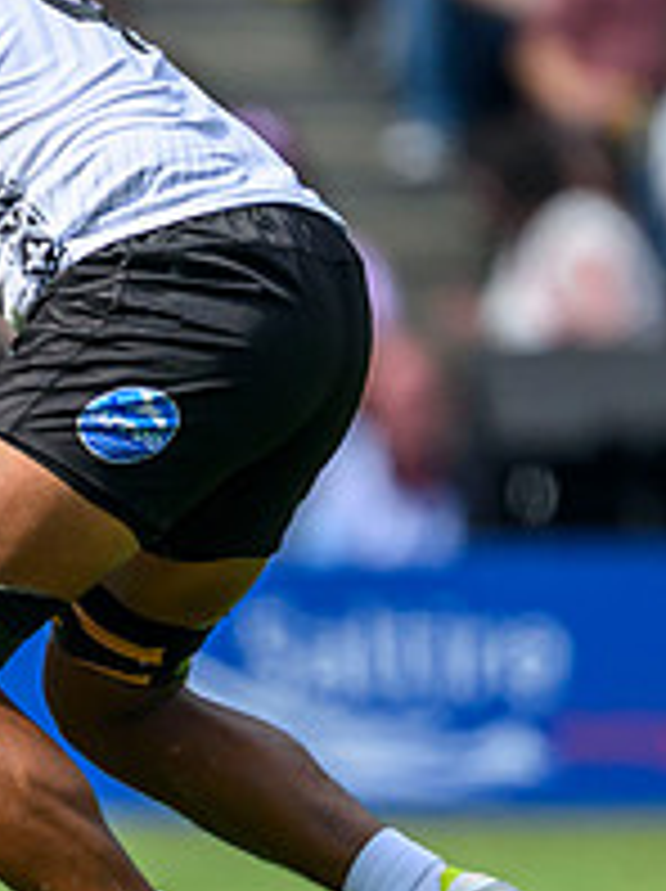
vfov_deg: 0.7
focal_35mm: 2704
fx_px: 69515
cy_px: 684
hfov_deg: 0.5
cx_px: -182
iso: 500
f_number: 4
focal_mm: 560
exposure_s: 1/4000
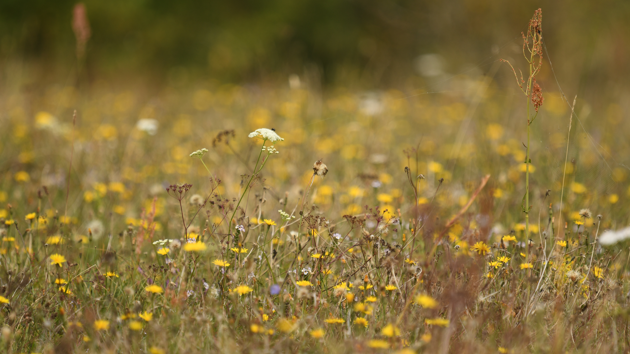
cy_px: 167
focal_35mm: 472
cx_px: 315
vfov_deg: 2.6
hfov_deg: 4.6
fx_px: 7885
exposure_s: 1/1000
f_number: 4
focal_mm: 300
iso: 200
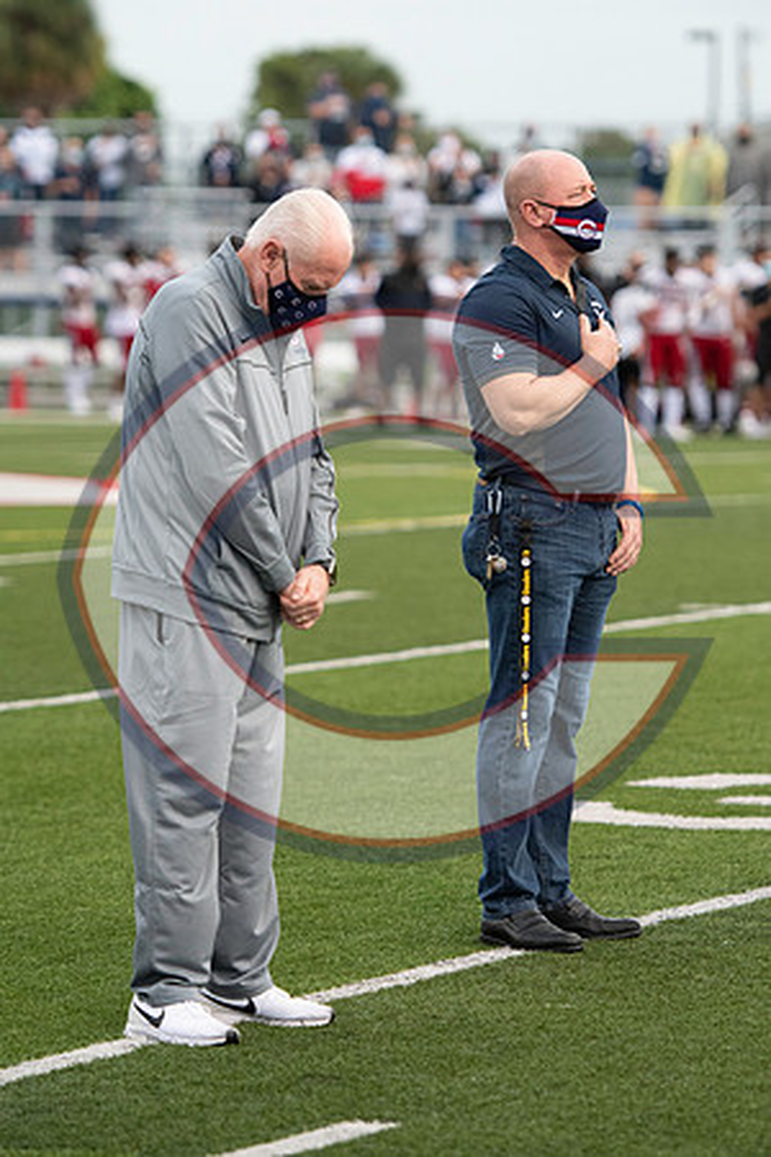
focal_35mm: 202
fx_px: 6505
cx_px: 386
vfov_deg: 10.2
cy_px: 578
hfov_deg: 6.8
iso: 2500
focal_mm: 135
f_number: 2.8
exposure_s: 1/2000
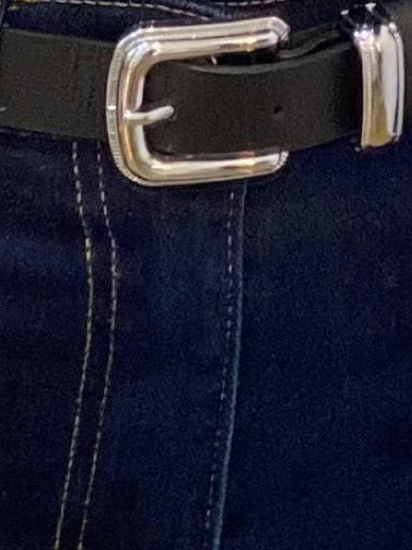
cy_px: -1089
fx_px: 6432
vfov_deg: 4.7
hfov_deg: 3.7
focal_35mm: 405
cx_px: 36
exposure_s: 1/100
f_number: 2
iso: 100
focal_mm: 6
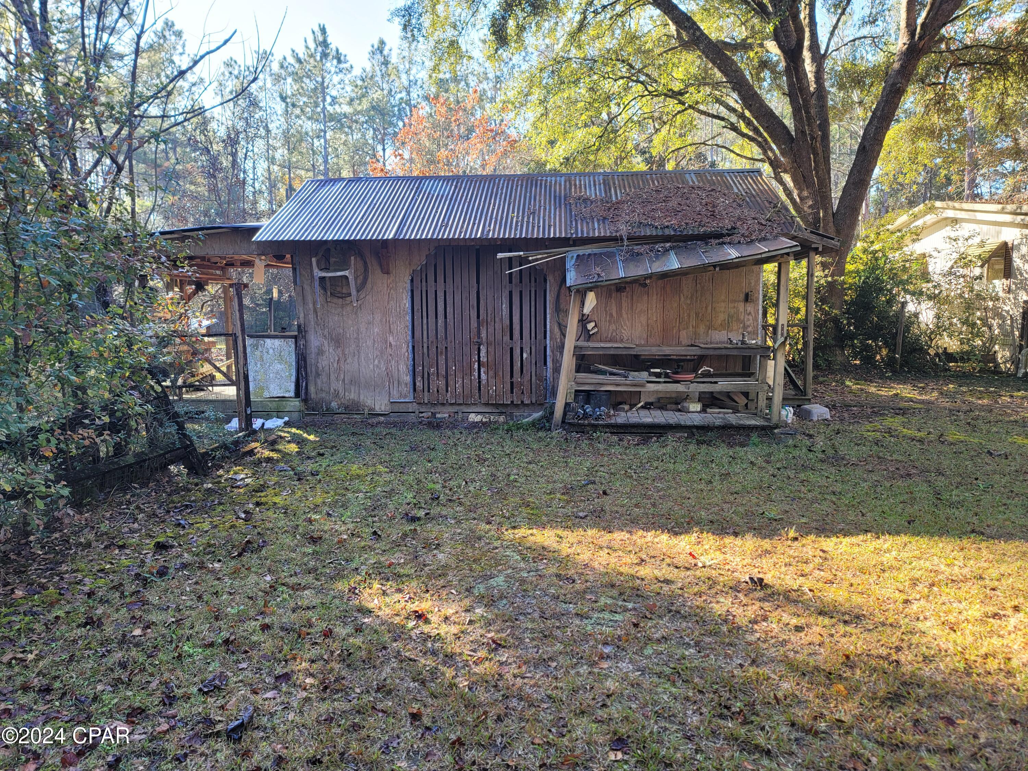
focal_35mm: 25
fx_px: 742
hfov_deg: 69.4
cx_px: 514
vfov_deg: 54.9
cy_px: 386
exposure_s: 1/120
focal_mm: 7
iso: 32
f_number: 1.8
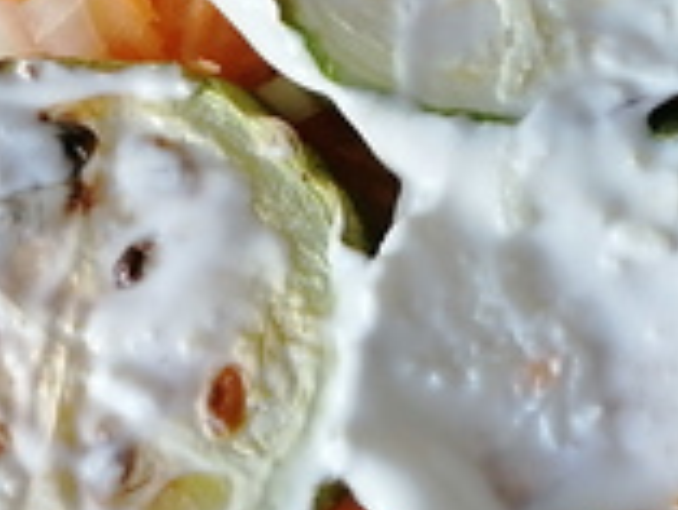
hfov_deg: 17.7
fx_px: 2078
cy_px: -86
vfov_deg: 13.6
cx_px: 790
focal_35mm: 106
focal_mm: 5.4
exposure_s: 1/60
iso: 160
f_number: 1.8
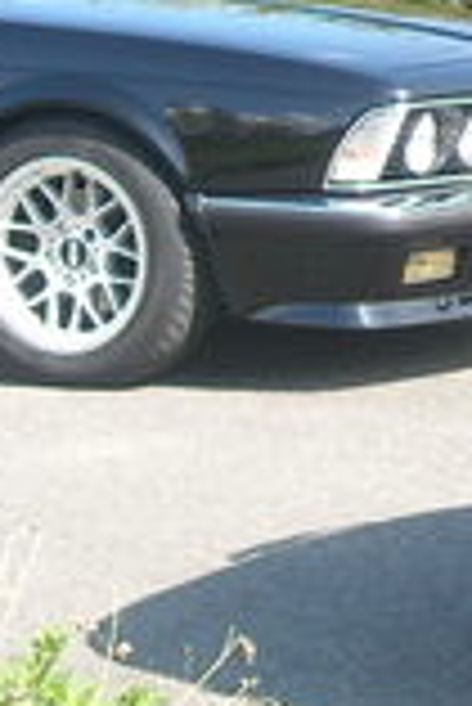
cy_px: 162
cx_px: 688
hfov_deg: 7.3
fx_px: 3630
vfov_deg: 11.1
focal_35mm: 185
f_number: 2.8
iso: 64
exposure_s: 1/296
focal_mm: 5.7
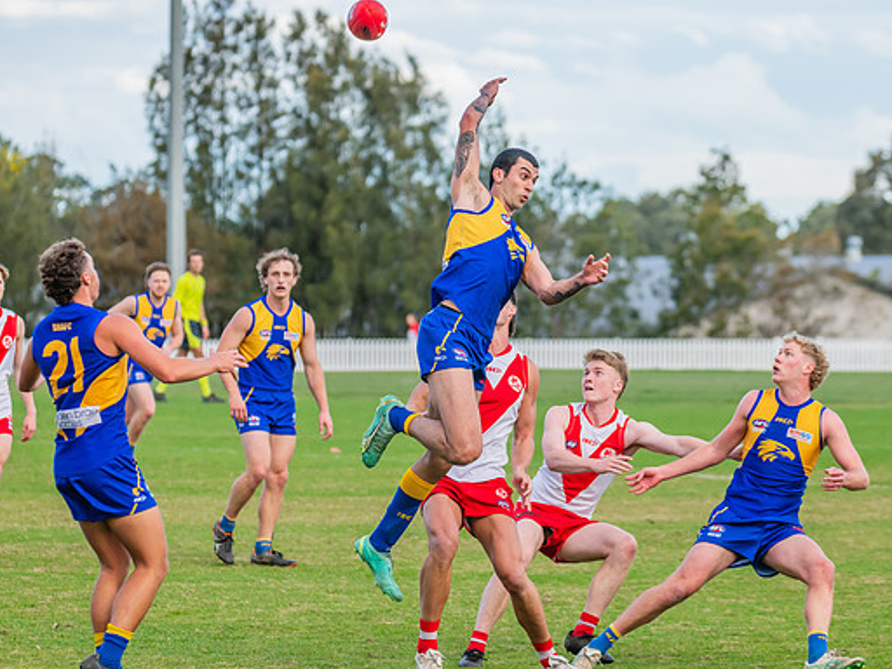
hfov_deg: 8.8
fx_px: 5824
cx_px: 479
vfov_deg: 6.6
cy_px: 335
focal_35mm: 226
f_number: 5.6
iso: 800
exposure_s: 1/1250
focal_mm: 195
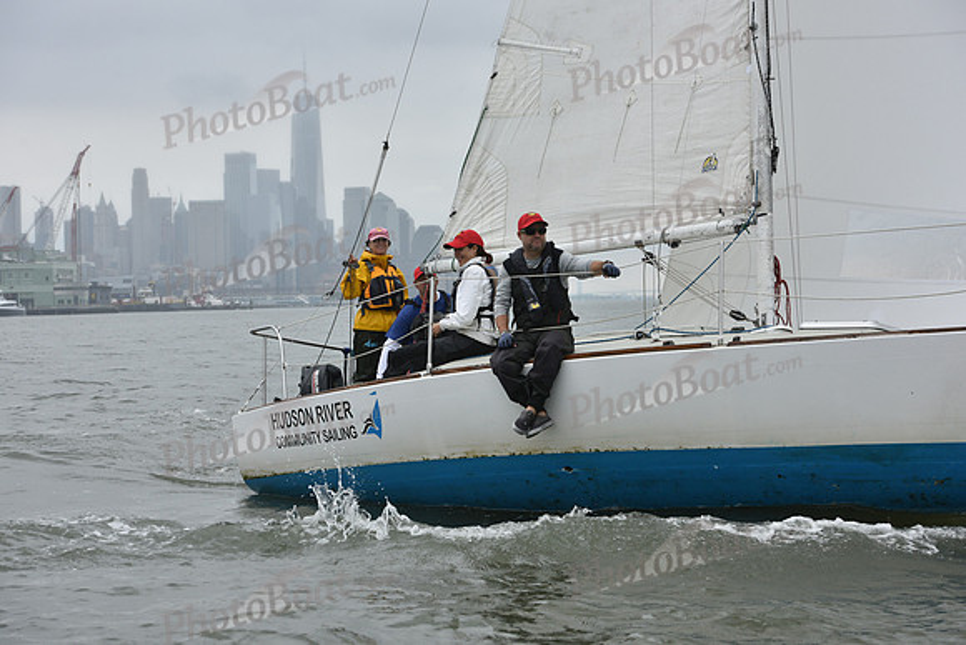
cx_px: 483
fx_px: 2013
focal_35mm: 75
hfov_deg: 27.0
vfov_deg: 18.2
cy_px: 322
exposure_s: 1/800
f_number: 7.1
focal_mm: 75
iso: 400
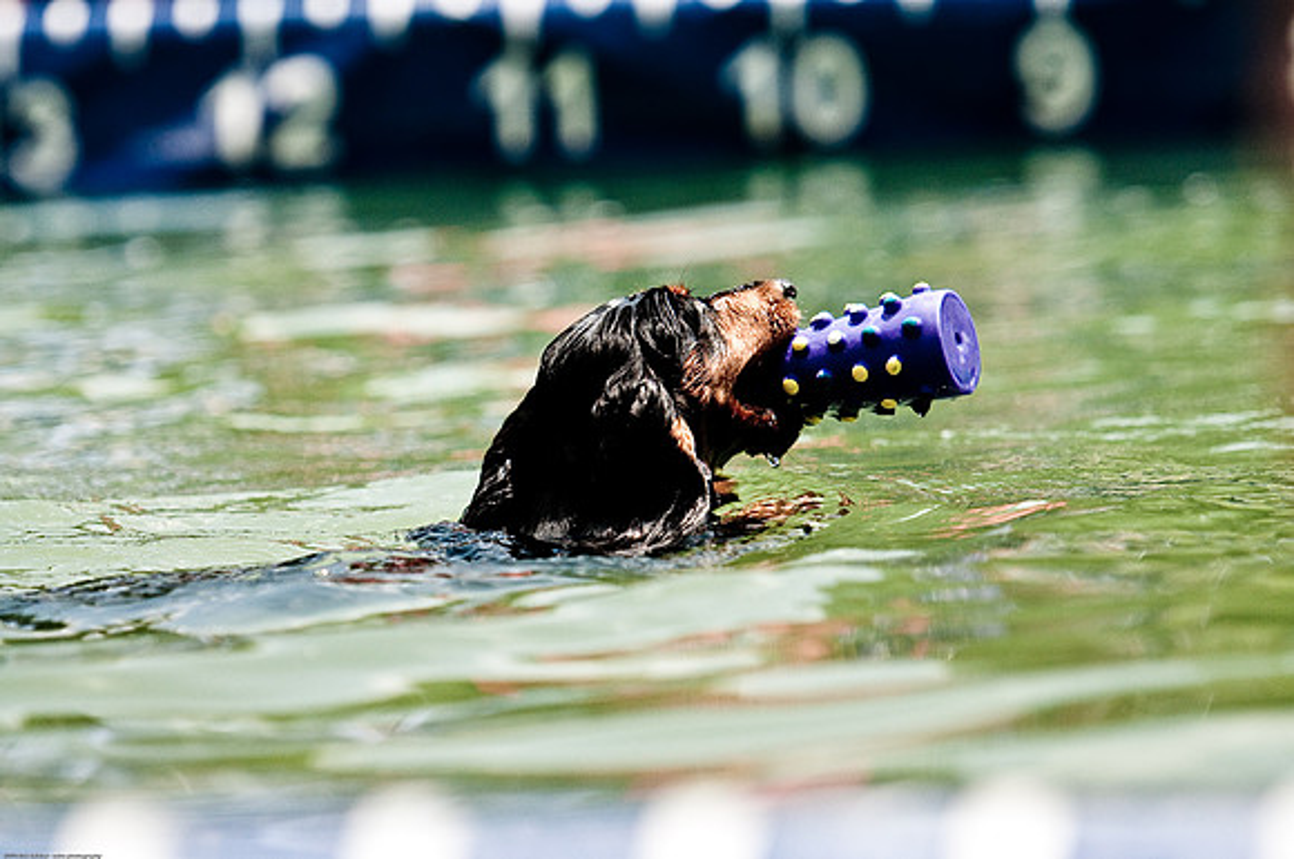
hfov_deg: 10.2
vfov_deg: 6.8
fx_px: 7269
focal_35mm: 202
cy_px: 430
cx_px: 647
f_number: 2.8
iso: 200
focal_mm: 135
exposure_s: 1/5000
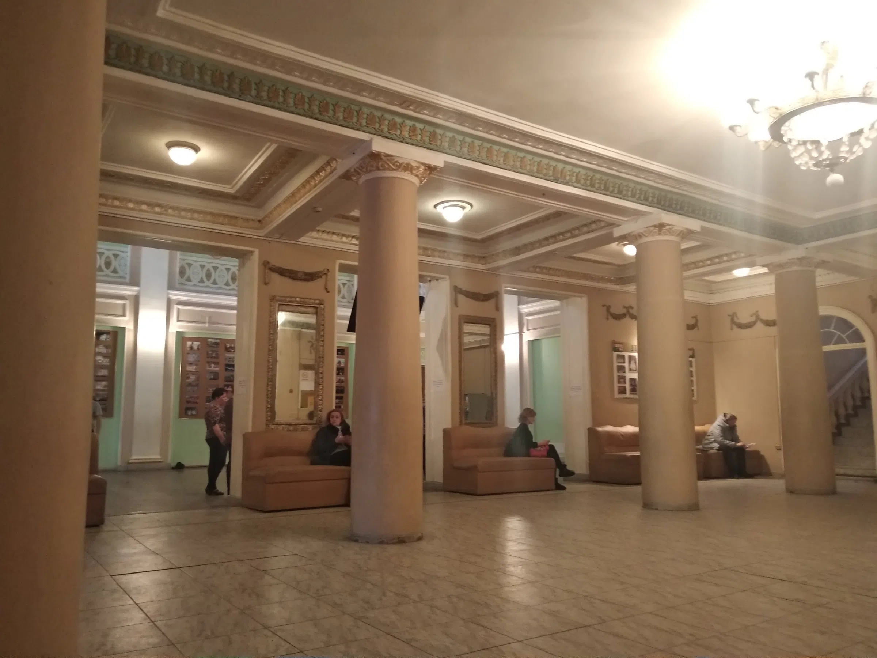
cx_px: 438
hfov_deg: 67.3
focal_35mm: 26
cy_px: 329
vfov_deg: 53.1
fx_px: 659
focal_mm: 3.81
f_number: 2.2
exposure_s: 1/20
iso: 1600
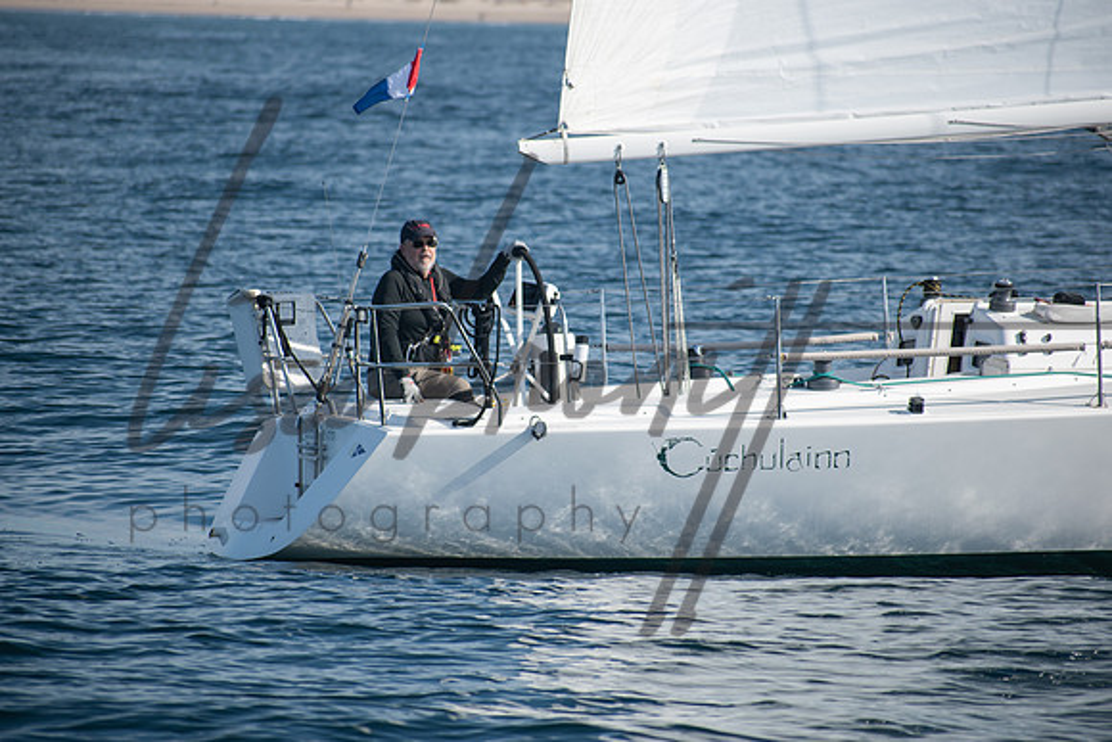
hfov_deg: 6.0
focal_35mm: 345
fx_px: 10659
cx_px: 556
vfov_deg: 4.0
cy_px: 371
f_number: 5.6
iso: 100
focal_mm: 230
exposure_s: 1/500
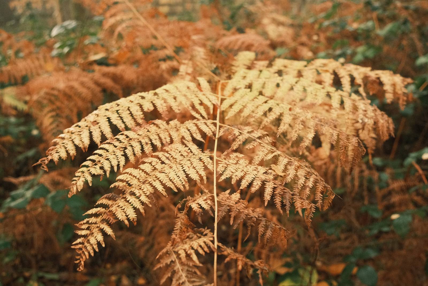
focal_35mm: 32
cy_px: 143
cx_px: 214
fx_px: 380
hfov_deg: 58.7
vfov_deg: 41.1
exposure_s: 1/100
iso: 2500
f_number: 4
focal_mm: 21.2
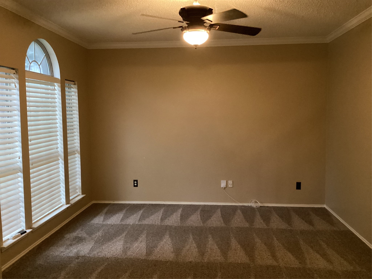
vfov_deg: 45.4
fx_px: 333
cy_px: 140
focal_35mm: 31
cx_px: 186
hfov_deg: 58.4
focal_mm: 3.3
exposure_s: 1/30
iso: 400
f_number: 2.4
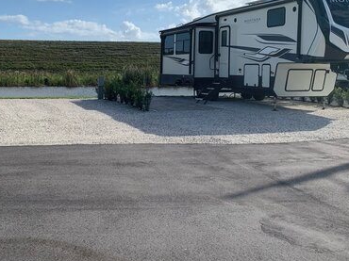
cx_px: 127
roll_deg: -0.6
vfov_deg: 31.9
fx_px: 453
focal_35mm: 45
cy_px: 90
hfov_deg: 41.7
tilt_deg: -0.7
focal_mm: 4.25
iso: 25
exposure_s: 1/3401
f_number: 1.8
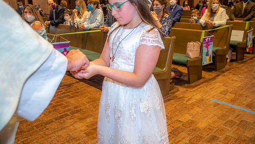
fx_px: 244
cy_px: 59
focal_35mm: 36
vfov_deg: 32.8
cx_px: 128
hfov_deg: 55.3
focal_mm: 34
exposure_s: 1/125
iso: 1600
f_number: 4.5
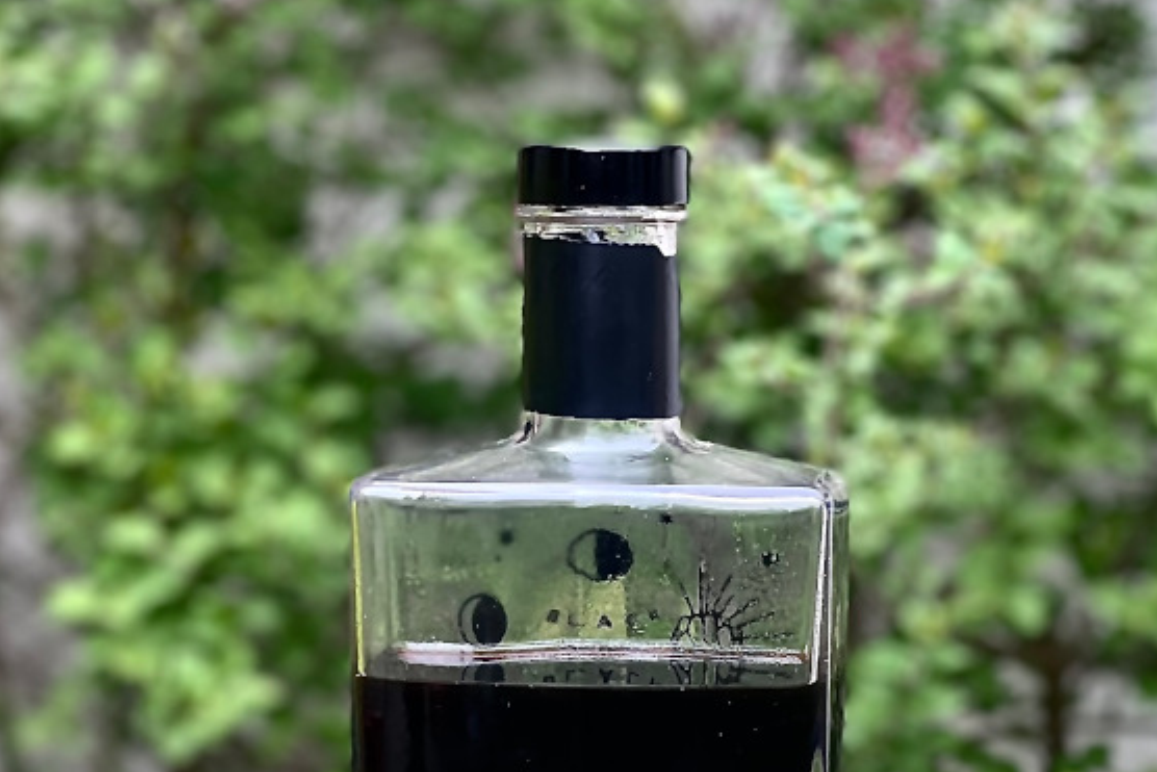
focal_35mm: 105
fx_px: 3375
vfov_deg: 12.9
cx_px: 606
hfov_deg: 19.5
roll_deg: +0.5
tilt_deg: -9.6
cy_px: 753
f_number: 2
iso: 40
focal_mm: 6
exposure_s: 1/122
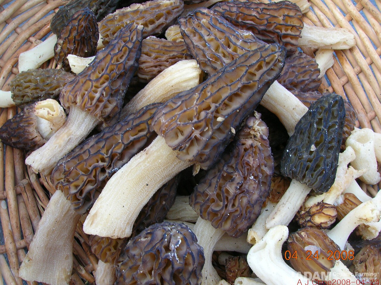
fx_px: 374
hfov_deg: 54.0
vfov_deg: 41.8
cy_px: 142
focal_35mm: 34
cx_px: 190
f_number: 4.9
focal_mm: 5.7
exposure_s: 1/17.8
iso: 50
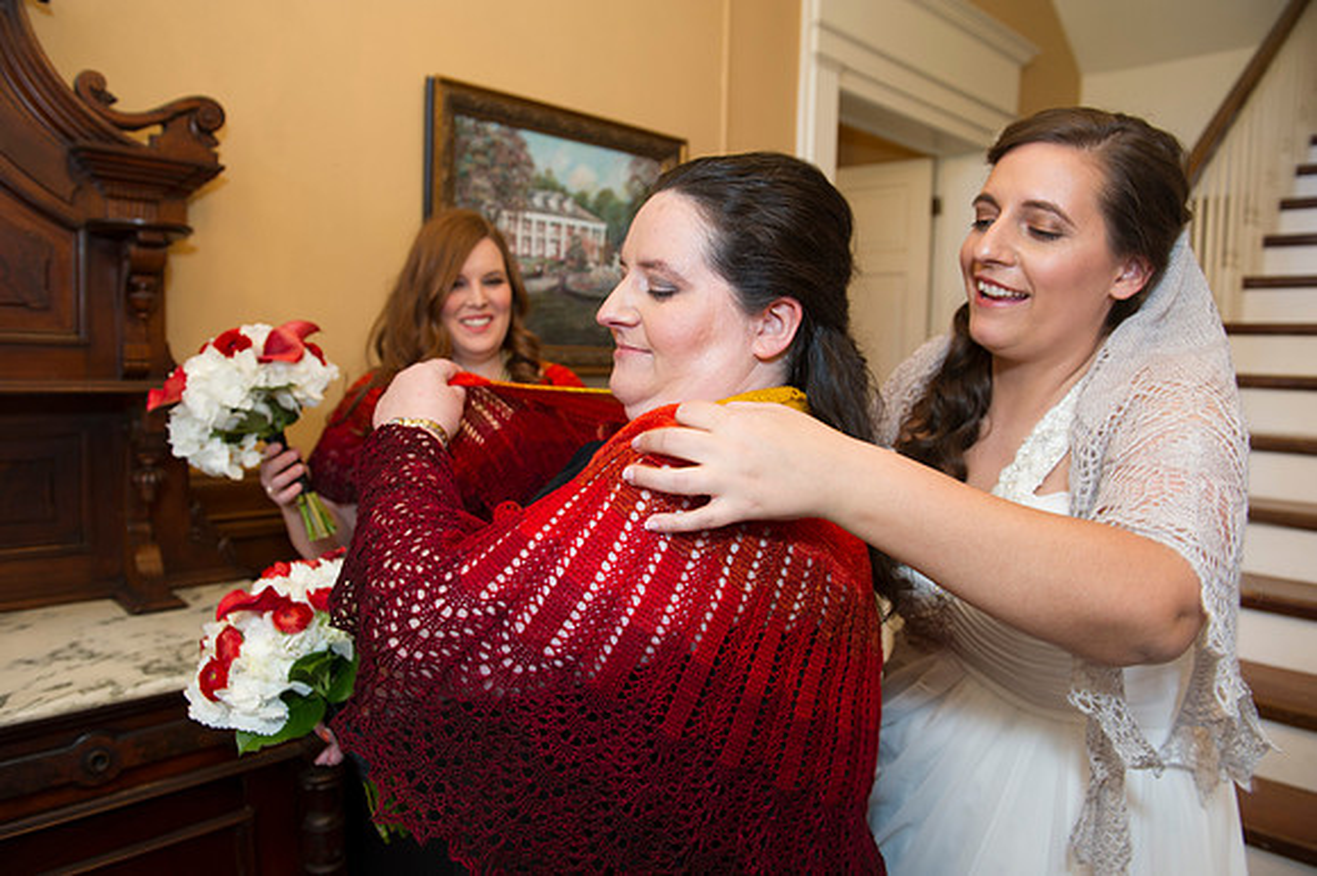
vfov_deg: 49.5
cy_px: 438
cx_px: 658
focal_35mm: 26
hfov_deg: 69.4
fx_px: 951
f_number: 4
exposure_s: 1/60
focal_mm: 26
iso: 800
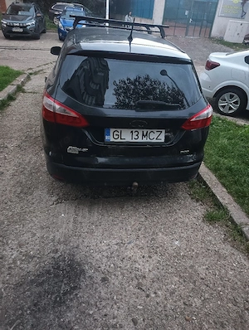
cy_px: 165
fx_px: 220
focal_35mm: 23
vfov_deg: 73.8
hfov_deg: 59.0
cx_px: 124
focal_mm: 6.06
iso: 5000
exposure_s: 1/100
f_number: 1.69
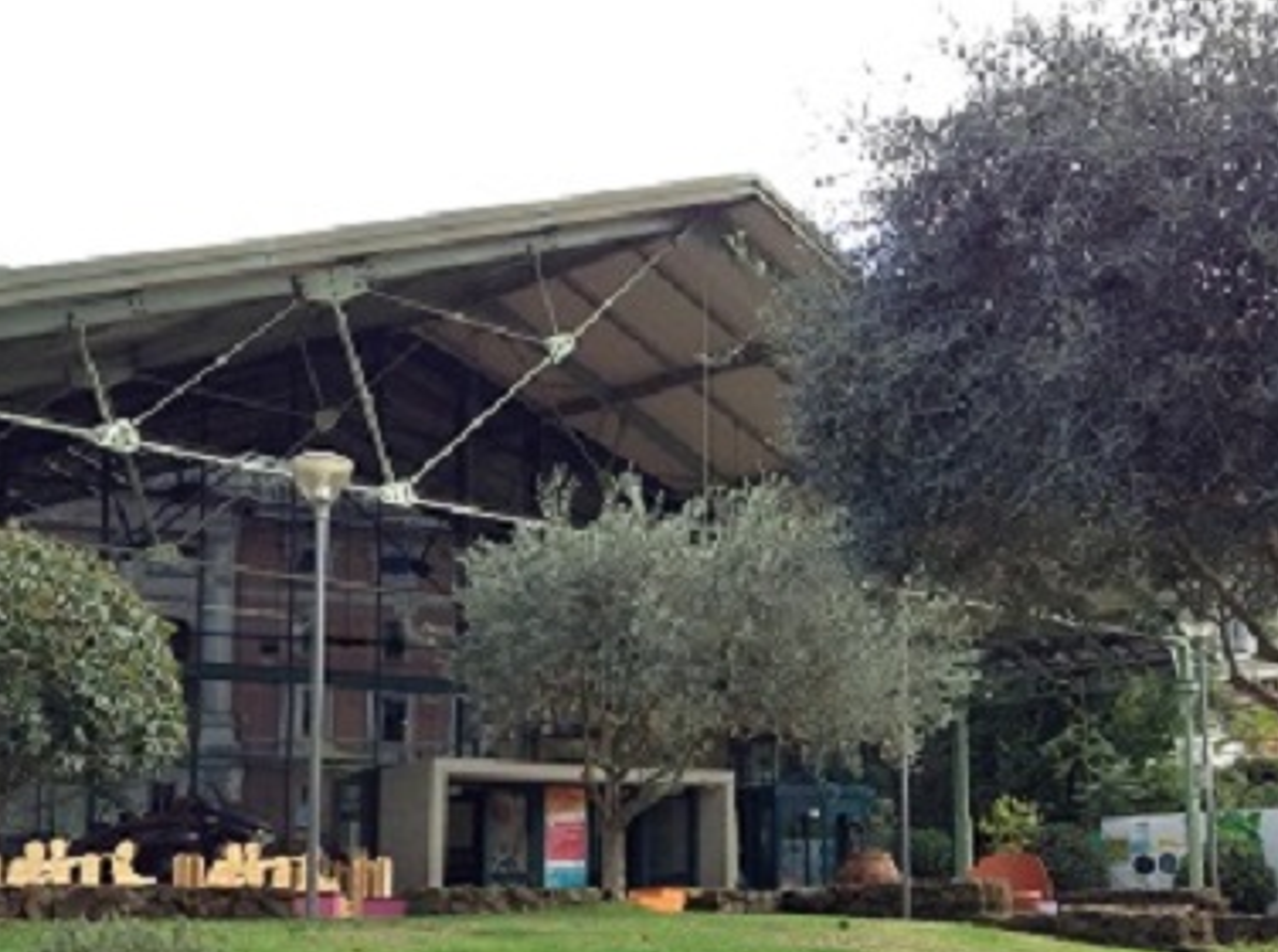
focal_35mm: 57
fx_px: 2099
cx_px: 792
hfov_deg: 33.7
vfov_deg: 25.4
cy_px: 643
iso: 32
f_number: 2.4
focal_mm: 3.3
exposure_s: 1/155
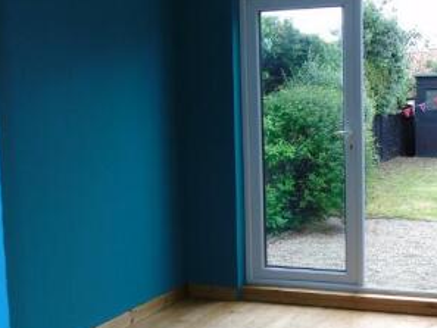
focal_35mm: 49
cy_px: 177
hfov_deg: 37.9
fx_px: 619
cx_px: 330
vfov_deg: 29.7
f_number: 3.4
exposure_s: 1/60
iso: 80
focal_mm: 4.4
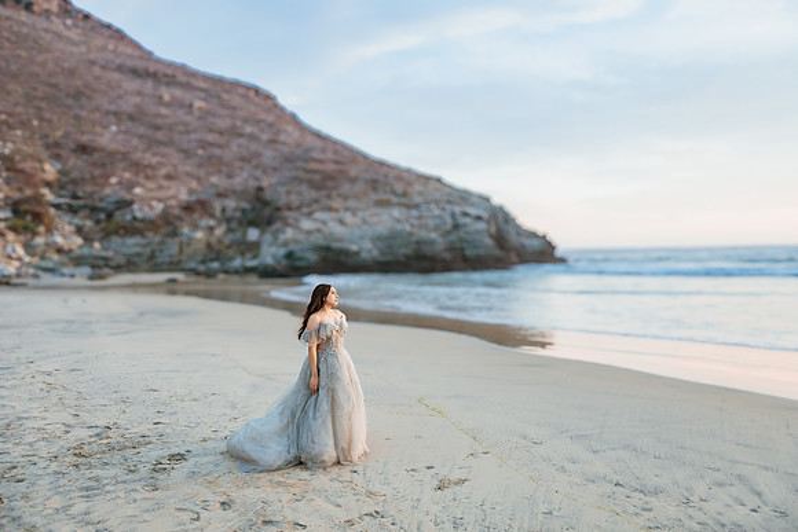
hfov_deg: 73.7
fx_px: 532
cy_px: 266
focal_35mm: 24
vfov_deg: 53.2
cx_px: 399
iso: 100
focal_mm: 24
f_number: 2.8
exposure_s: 1/100
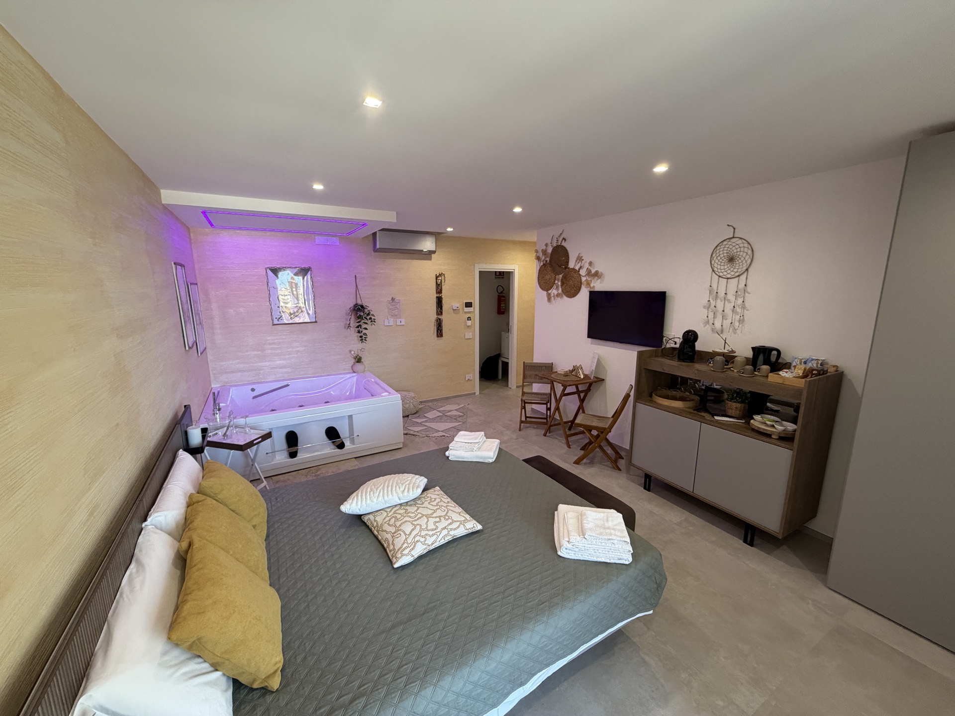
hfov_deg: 102.1
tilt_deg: -11.3
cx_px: 478
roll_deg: +0.1
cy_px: 358
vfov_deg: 85.7
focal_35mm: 14
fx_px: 386
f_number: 2.2
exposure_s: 1/100
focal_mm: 2.22
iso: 250
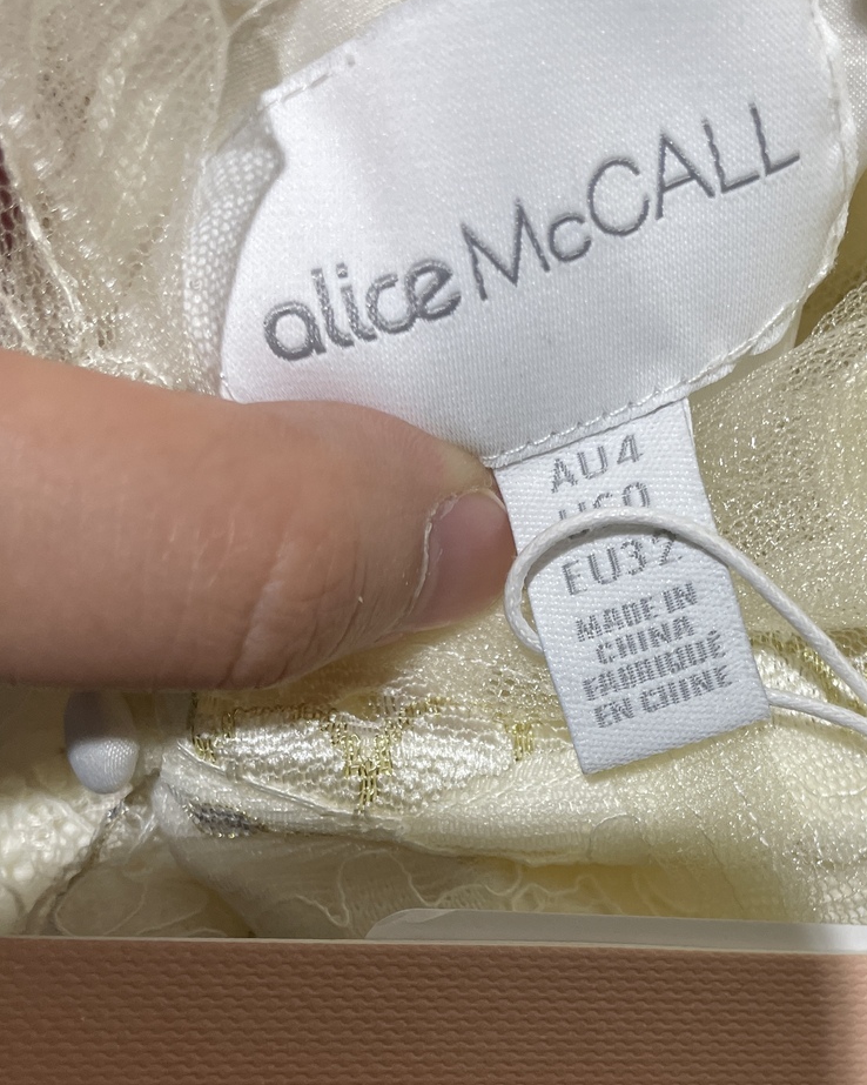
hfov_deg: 33.9
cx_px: 573
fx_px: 1412
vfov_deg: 41.0
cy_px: 786
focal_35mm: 44
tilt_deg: -84.1
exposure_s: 1/100
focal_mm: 4.2
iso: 125
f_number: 1.6
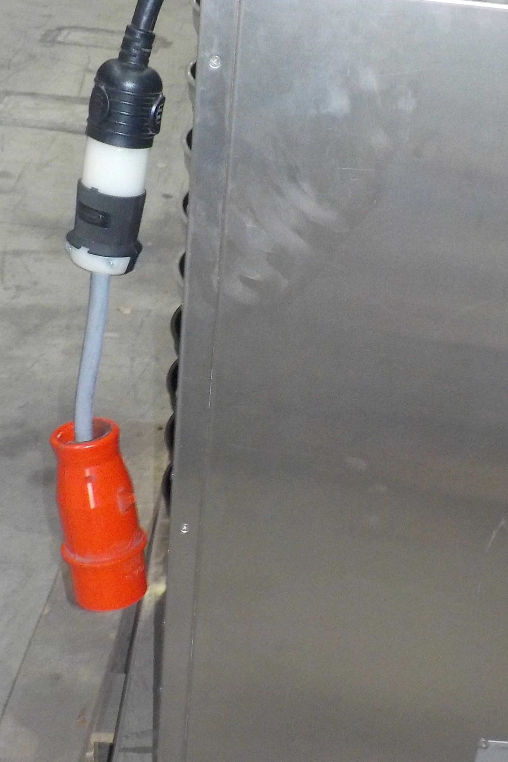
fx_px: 1164
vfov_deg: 36.2
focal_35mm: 55
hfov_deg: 24.5
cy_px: 368
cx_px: 340
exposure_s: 1/30
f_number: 3.3
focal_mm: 4.1
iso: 360
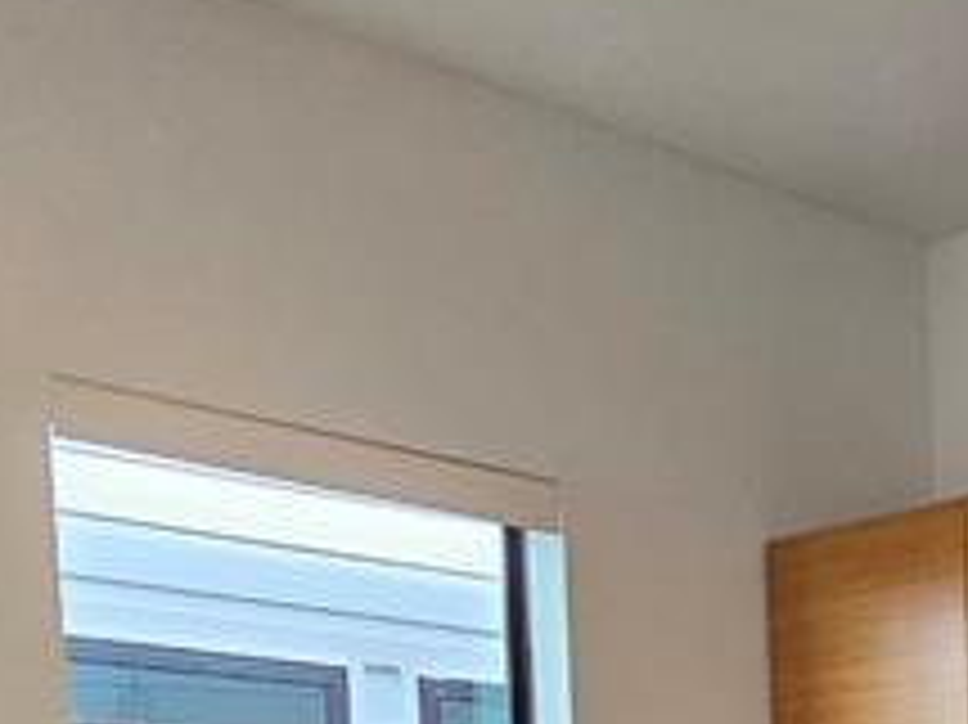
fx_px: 1733
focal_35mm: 62
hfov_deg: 24.8
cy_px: 1160
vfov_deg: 19.7
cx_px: 1409
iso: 80
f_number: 2.2
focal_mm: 2.2
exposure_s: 1/60
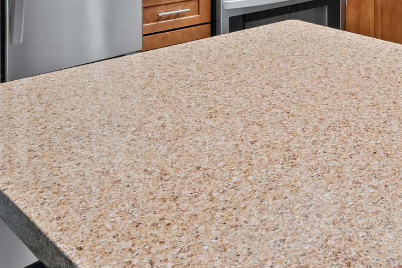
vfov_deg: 23.3
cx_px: 421
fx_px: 558
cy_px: -97
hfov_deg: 35.1
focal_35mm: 50
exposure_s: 1.3
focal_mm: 12
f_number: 8
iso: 320
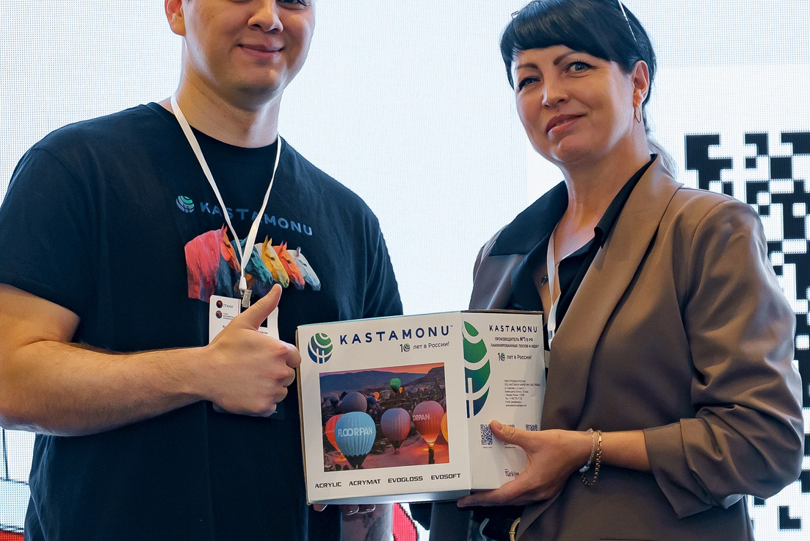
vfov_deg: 5.6
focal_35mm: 246
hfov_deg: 8.4
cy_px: 361
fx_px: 5536
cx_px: 286
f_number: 4
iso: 1000
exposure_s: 1/125
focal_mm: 106
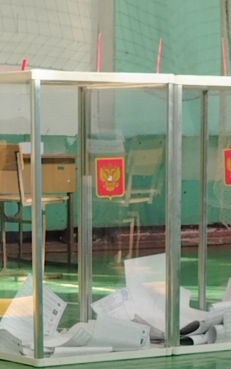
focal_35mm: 156
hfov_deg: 8.4
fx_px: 1573
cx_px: 120
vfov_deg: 13.0
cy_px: 467
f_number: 1.75
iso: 132
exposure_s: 1/100
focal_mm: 5.25
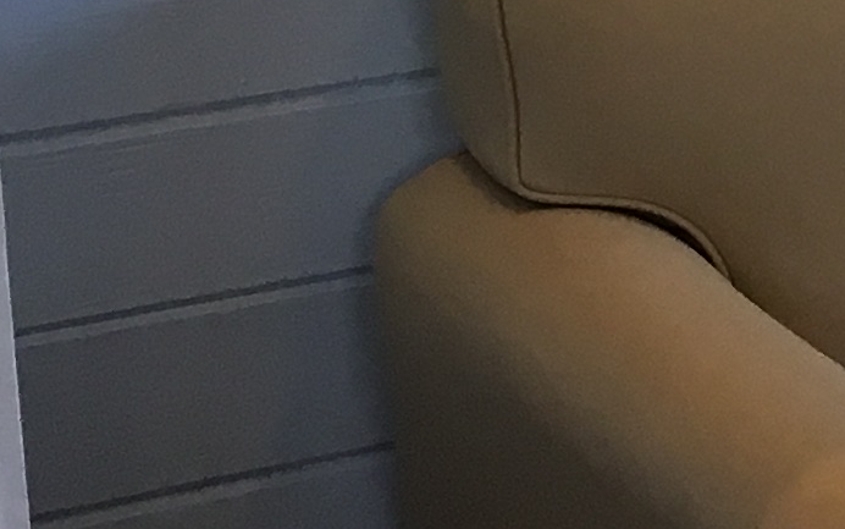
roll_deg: -2.3
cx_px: 2120
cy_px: -203
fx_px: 4124
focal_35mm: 179
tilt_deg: -11.6
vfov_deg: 7.2
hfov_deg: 10.0
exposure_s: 1/30
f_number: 2.2
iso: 25
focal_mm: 4.15
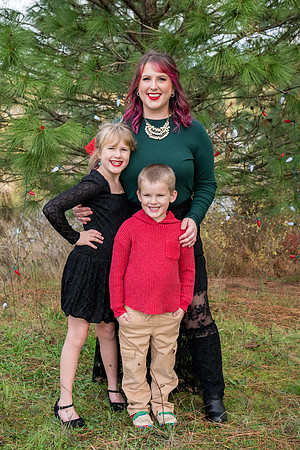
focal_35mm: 52
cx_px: 150
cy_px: 225
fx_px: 650
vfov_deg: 38.2
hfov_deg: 26.0
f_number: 5
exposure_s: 1/320
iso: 400
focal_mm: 35
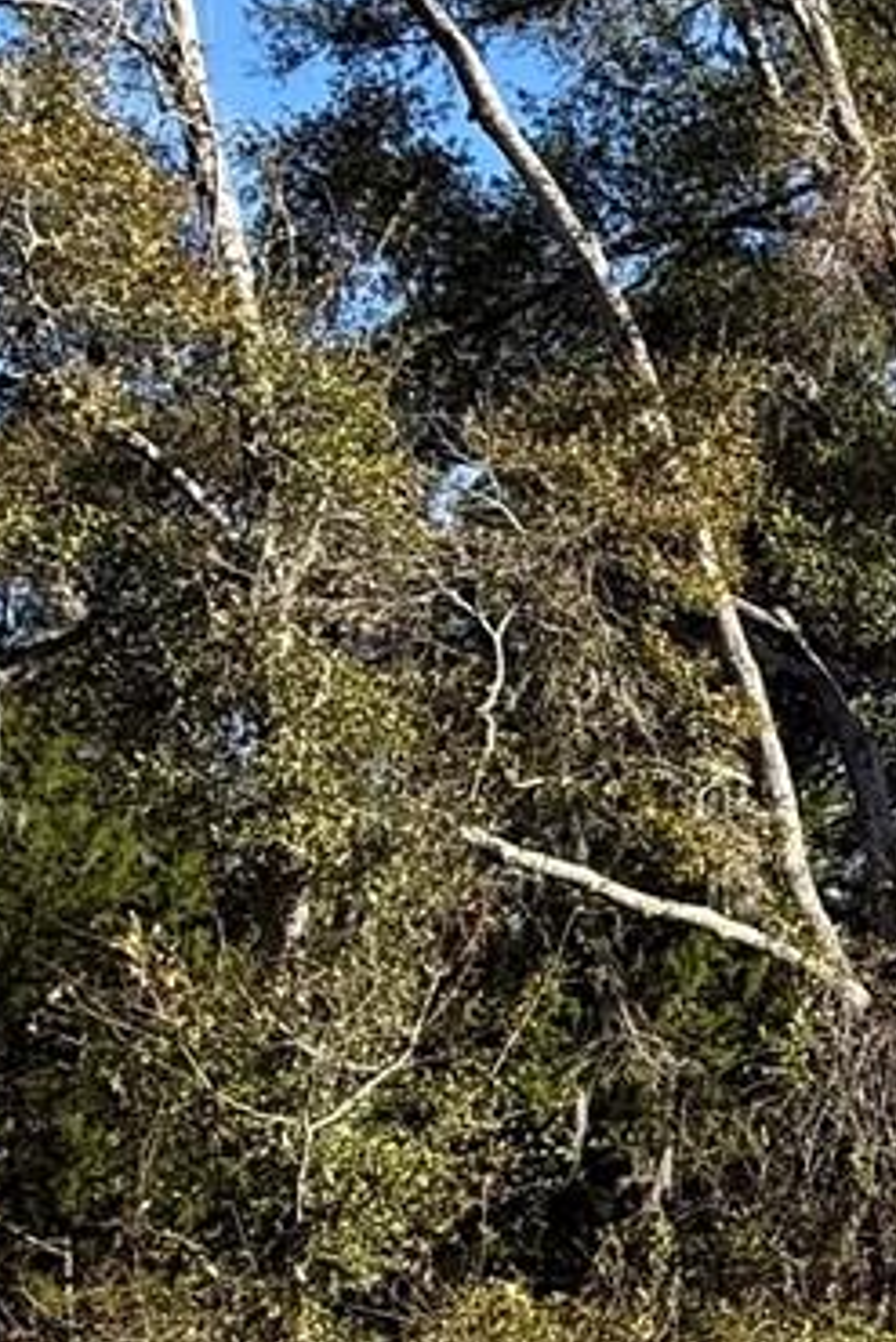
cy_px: 765
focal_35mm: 63
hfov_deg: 17.4
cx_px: 1629
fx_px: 2350
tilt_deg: +8.9
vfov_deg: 31.8
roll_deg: -2.1
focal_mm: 2.22
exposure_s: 1/901
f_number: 2.2
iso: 50
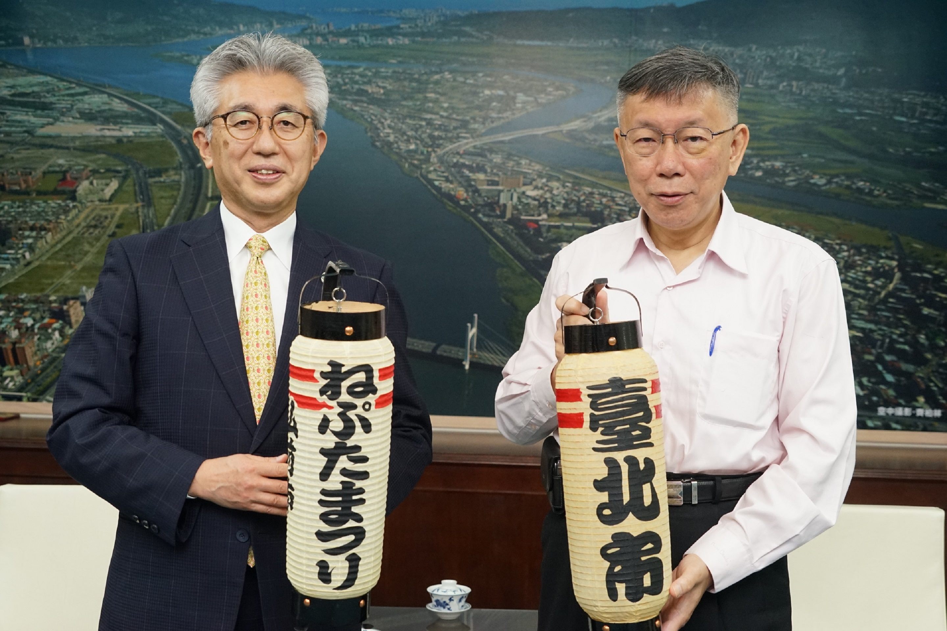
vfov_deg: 29.2
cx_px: 474
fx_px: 1210
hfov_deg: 42.7
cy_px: 316
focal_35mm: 46
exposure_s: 1/125
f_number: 6.3
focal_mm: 46
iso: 2500
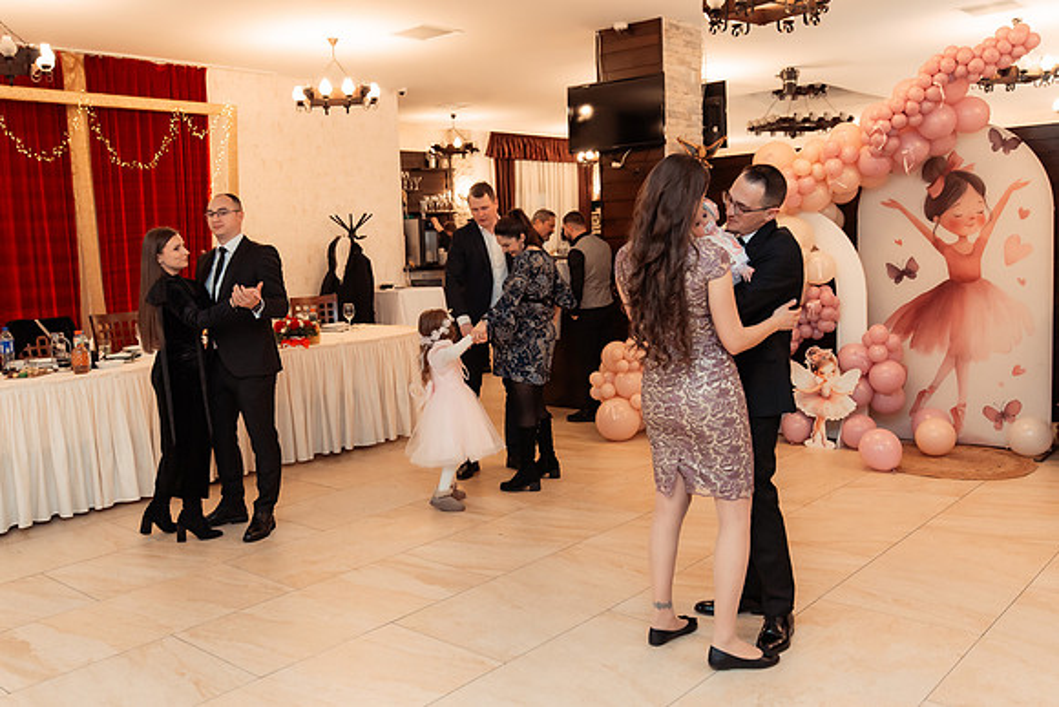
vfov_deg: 42.2
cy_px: 342
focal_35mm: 31
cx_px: 491
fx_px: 917
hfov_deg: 60.0
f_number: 2.8
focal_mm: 26
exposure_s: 1/200
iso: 1250
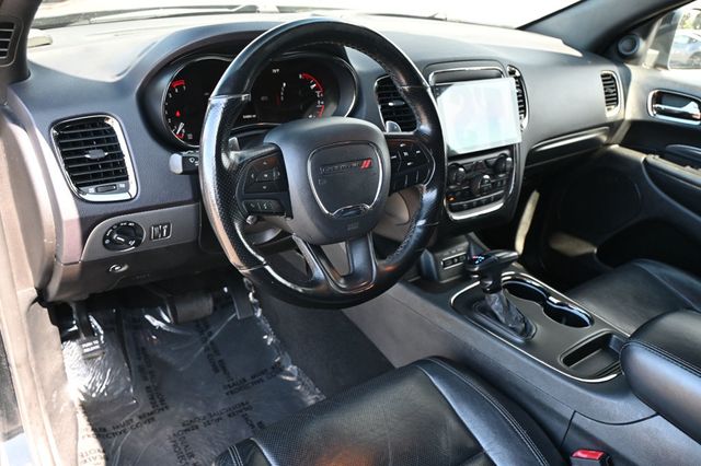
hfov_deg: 63.2
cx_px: 350
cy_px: 233
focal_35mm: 29
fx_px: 569
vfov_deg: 44.6
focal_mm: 19.5
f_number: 3.8
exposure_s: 1/125
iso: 900
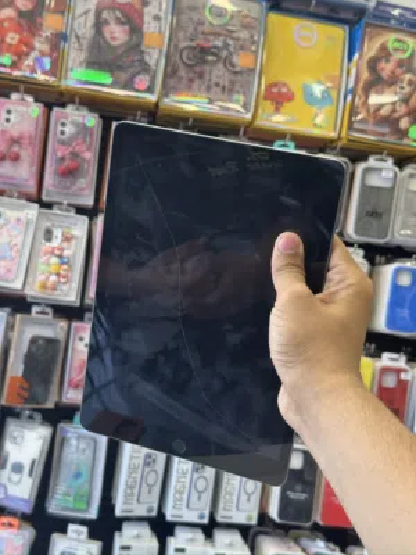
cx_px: 208
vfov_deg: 39.7
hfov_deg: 30.3
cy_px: 278
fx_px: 769
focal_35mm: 48
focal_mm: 6.76
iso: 64
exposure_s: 1/178
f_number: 1.78
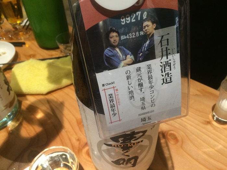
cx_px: 114
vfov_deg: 48.2
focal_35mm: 29
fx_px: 190
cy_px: 85
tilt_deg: -43.1
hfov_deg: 61.7
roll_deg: +3.0
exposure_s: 1/30
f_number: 2.2
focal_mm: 4.15
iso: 64
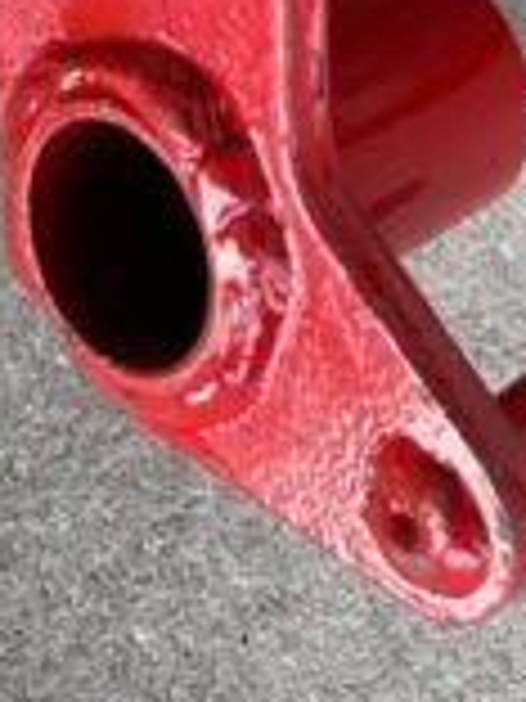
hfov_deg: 11.1
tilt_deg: -87.7
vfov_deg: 12.5
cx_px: 252
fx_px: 2695
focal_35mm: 133
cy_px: -814
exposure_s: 1/305
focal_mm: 5.1
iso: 32
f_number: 1.6
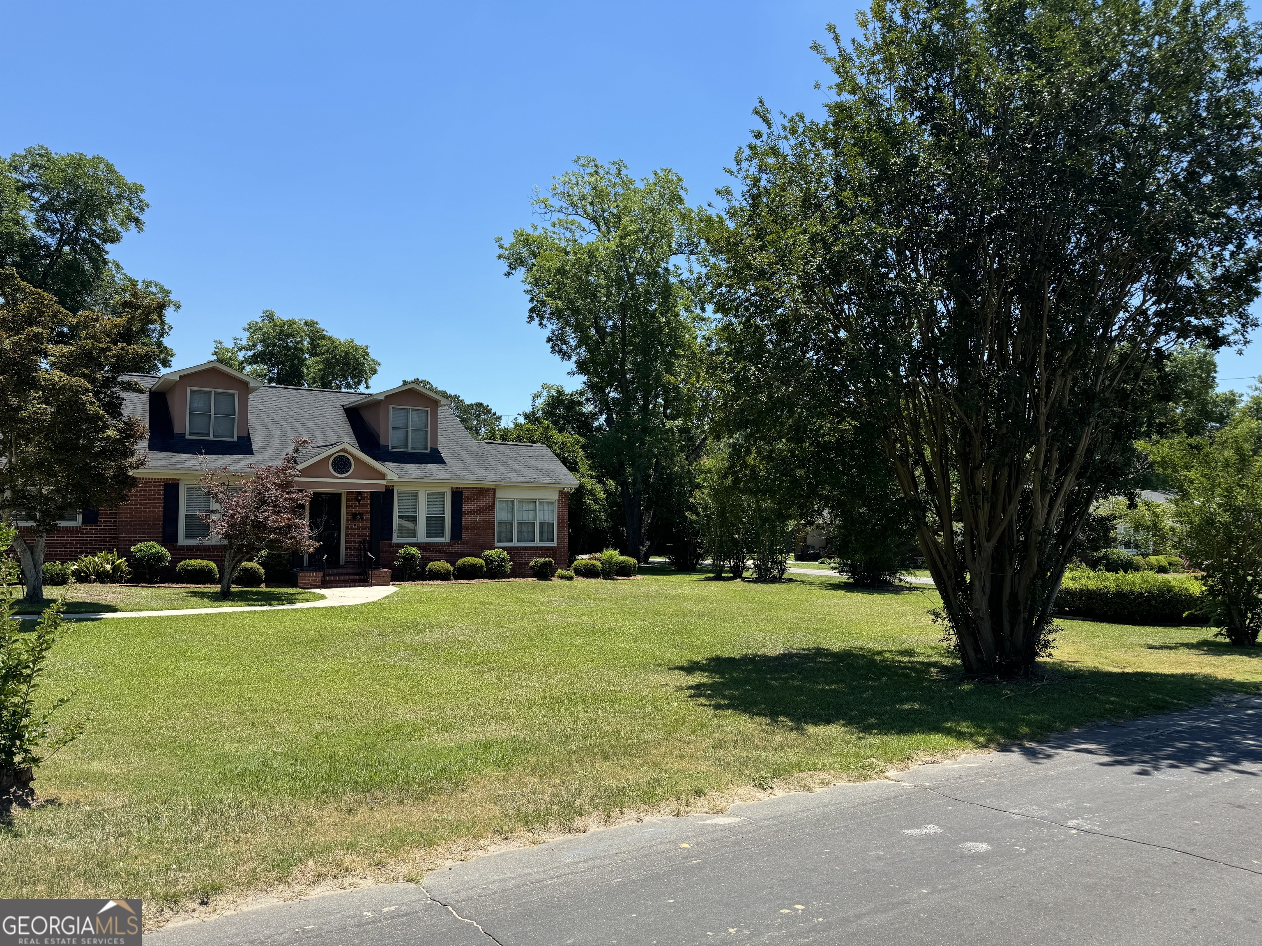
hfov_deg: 71.6
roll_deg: -0.7
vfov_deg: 56.8
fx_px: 875
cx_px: 631
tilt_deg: +3.2
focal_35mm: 24
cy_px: 473
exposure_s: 1/3096
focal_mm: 6.76
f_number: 1.78
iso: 80
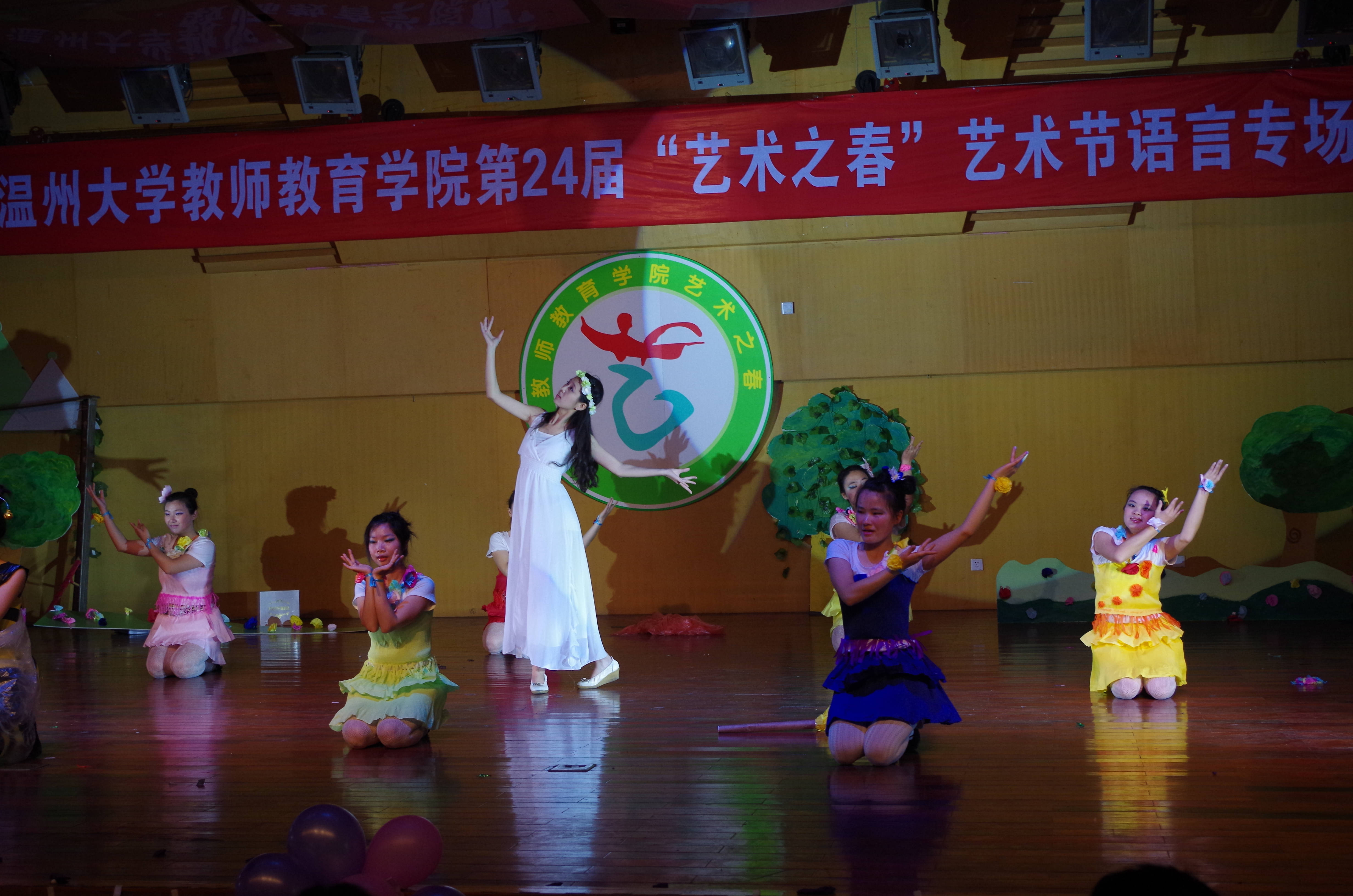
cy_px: 448
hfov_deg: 40.4
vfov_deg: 27.4
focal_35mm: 49
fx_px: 1838
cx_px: 676
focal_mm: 32.5
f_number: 4.5
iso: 800
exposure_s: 1/200
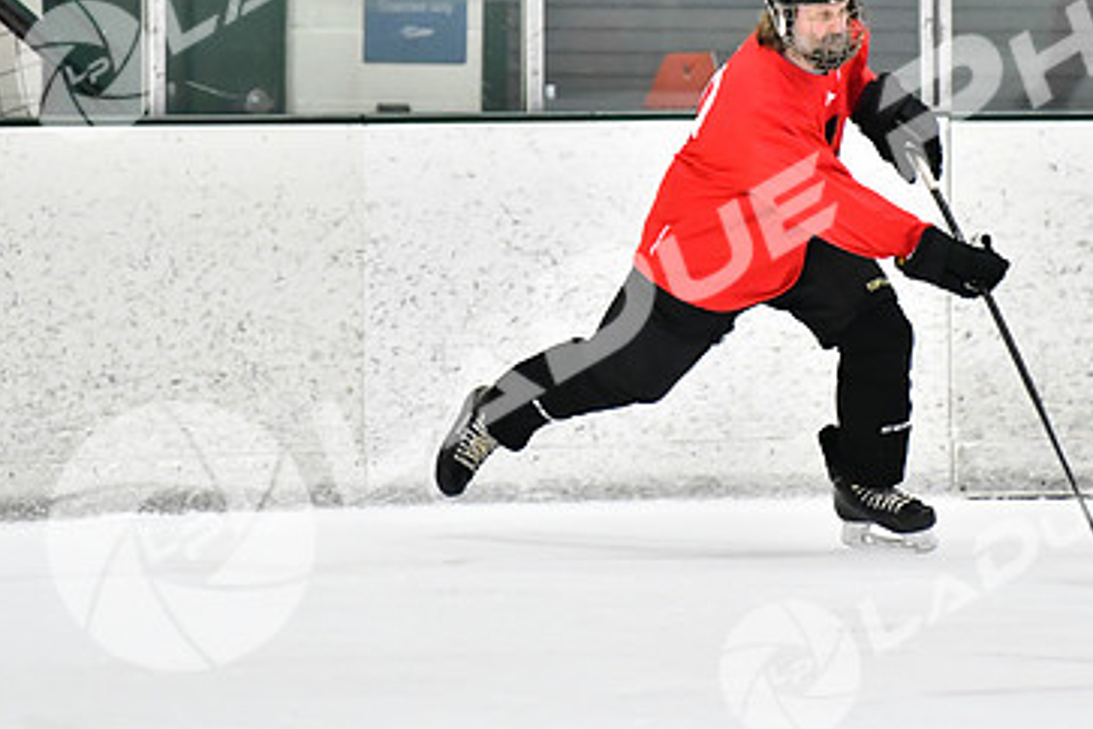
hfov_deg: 4.3
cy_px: 227
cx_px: 714
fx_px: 14542
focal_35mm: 479
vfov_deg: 2.9
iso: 6400
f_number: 2.8
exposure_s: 1/1600
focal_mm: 200
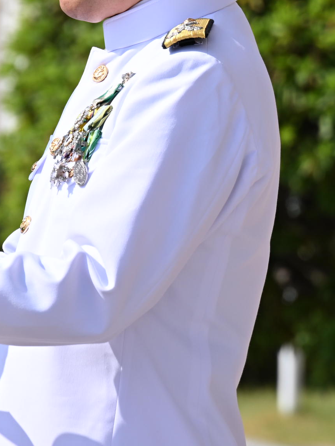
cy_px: 6
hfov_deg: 2.2
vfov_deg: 2.9
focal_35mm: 689
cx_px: 137
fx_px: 8890
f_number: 6.3
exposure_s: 1/400
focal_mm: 200
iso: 100
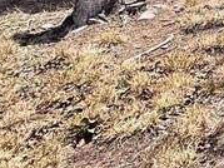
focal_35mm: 80
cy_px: -171
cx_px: 534
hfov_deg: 15.0
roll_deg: +1.0
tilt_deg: -7.0
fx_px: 517
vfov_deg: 14.9
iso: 25
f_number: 2.2
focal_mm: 2.22
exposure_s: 1/770
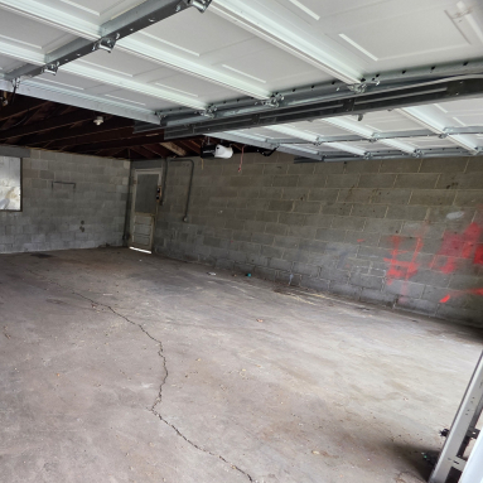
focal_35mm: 20
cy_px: 293
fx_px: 316
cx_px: 66
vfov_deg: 73.9
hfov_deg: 64.7
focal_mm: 2.2
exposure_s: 1/120
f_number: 1.9
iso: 80
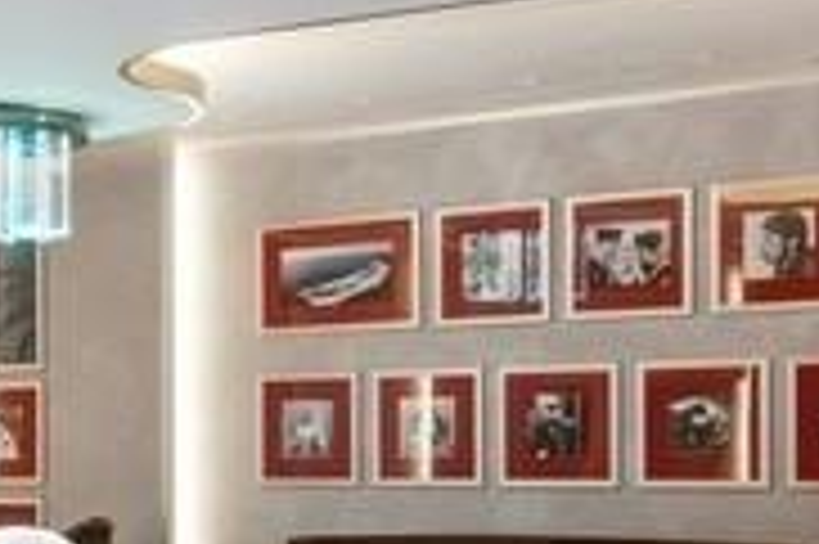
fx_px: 1909
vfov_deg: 16.1
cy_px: 463
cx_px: -92
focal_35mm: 84
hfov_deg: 22.7
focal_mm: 17
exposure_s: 1/4
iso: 200
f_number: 8
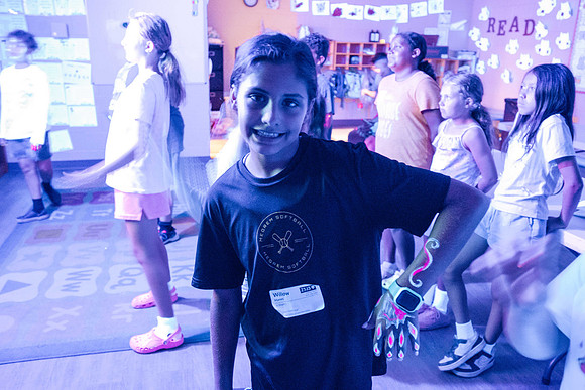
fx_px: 456
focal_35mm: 28
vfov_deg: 46.4
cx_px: 288
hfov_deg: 65.4
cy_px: 193
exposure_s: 1/10
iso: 25600
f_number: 4
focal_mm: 27
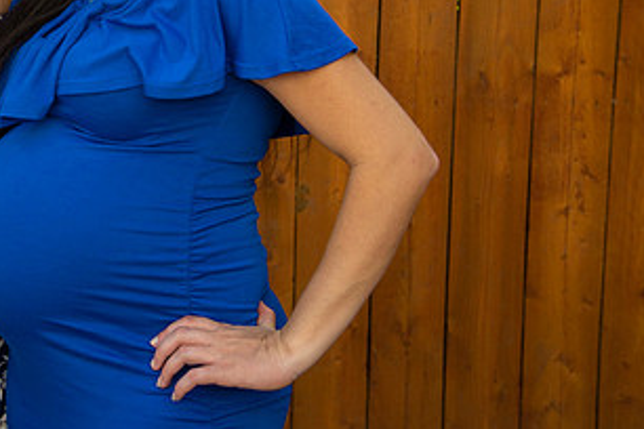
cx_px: 63
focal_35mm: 91
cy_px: 66
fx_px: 1628
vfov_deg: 14.9
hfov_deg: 21.9
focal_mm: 48
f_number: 4
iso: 125
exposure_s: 1/320
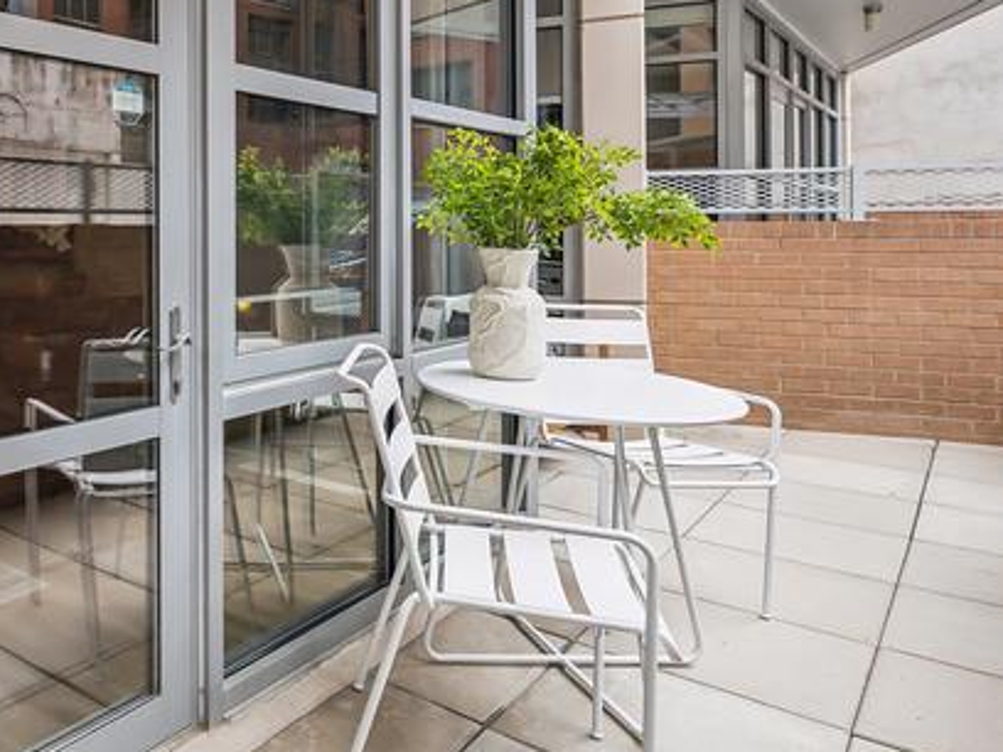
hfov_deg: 53.6
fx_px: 840
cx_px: 93
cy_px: 224
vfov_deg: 47.1
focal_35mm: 29
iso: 160
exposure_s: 1/160
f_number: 4
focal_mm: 12
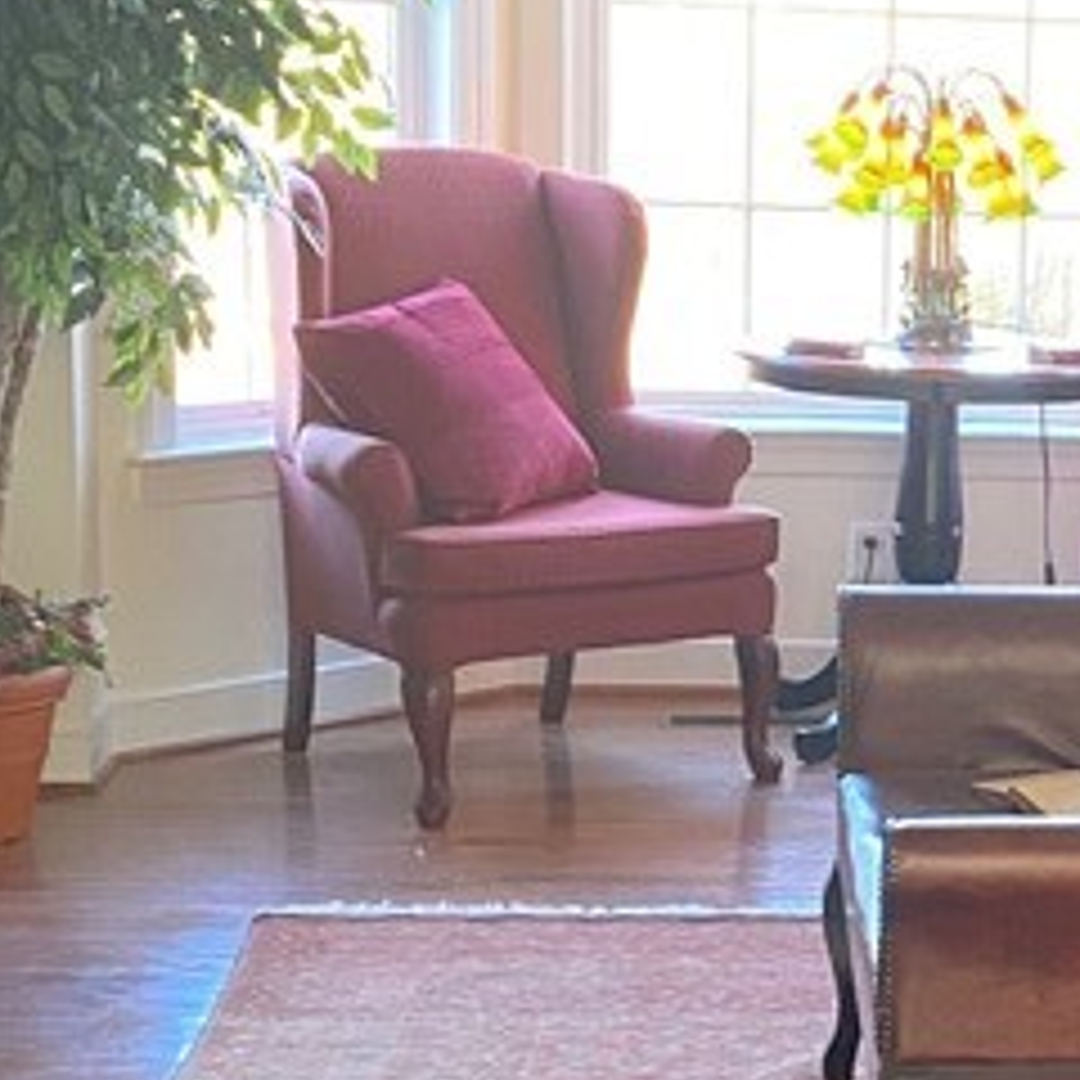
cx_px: 1188
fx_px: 3459
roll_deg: -2.6
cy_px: 657
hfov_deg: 17.2
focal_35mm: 98
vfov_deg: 17.7
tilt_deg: -9.9
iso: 400
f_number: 1.8
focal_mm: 4.25
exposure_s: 1/60
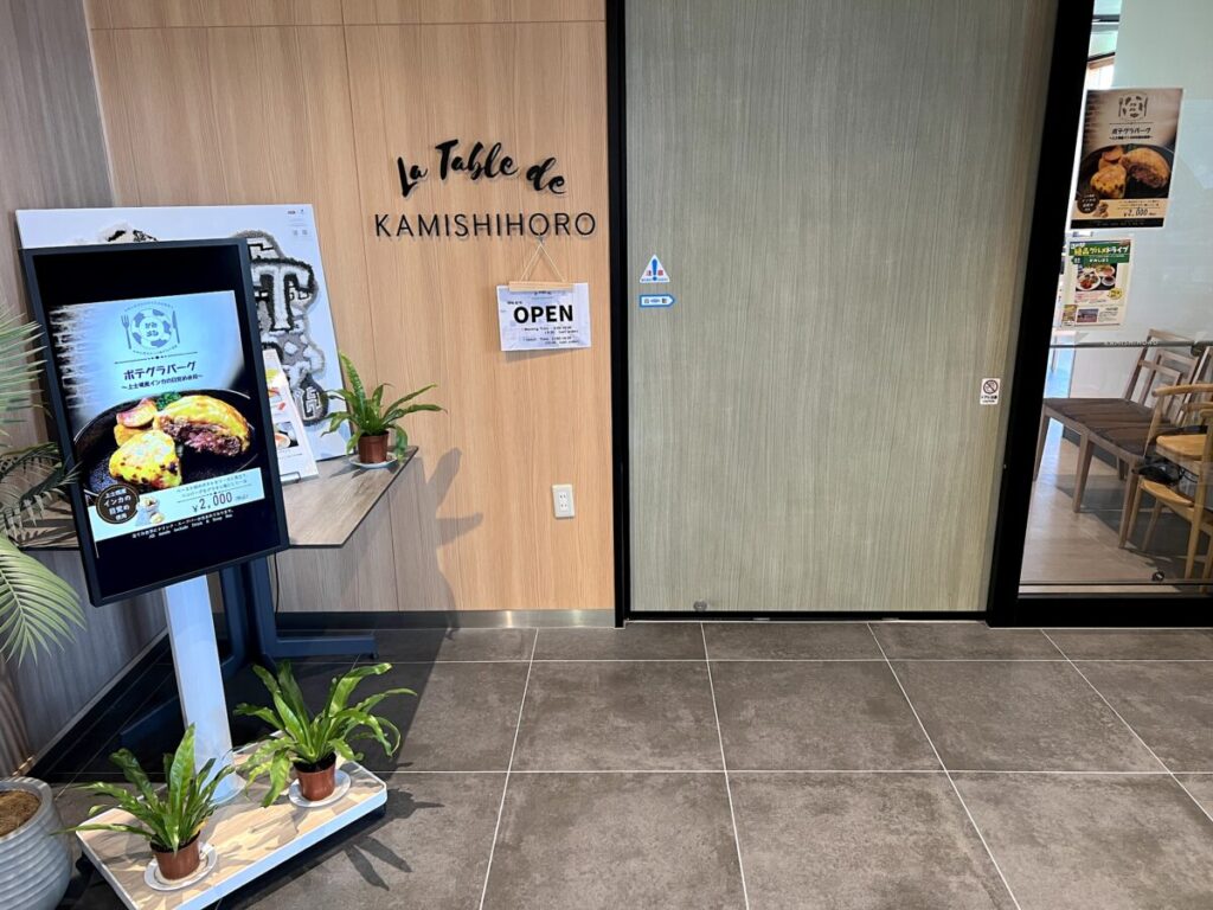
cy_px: 455
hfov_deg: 67.3
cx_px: 606
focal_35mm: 26
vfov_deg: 53.1
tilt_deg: -15.9
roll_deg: +1.0
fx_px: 911
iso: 100
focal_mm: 5.7
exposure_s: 1/60
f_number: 1.5
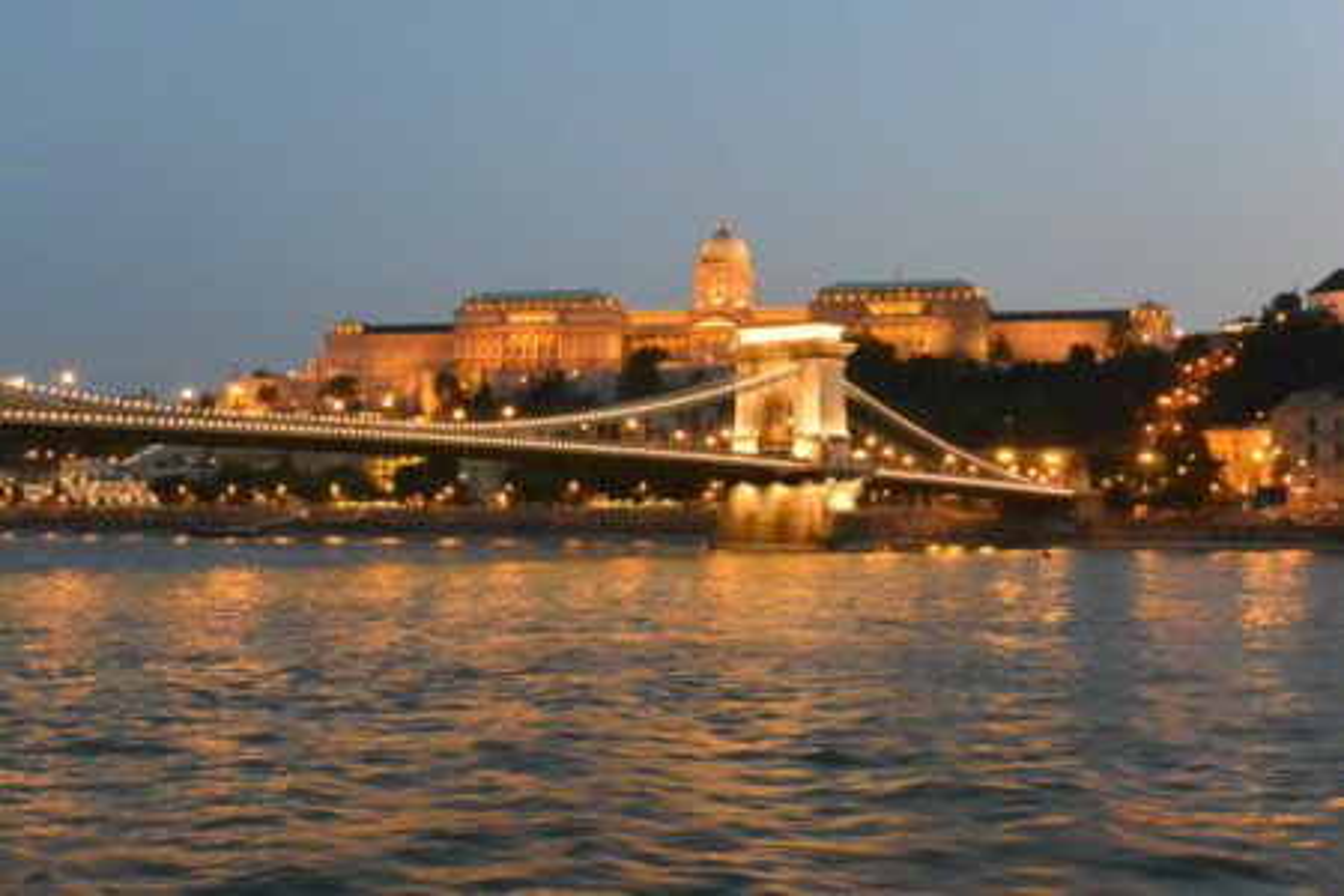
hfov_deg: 45.4
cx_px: 672
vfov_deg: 31.2
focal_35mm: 43
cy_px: 448
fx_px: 1605
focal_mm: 16.1
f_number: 8
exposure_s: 1/10
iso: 3200
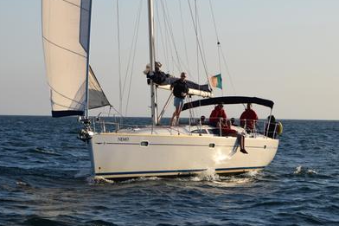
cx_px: 182
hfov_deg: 13.4
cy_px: 110
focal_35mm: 153
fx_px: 1440
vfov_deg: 9.0
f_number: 9
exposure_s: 1/320
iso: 200
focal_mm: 80
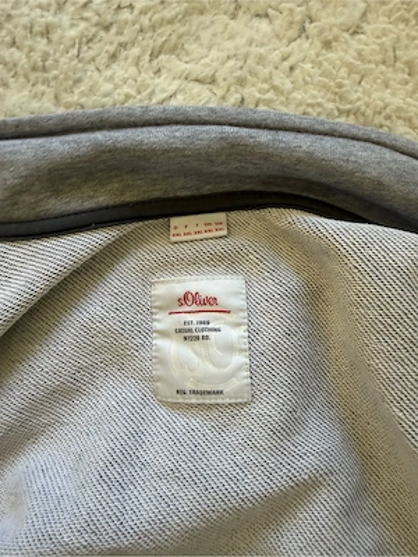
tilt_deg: -81.3
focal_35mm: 24
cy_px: 278
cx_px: 209
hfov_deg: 56.8
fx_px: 386
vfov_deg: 71.6
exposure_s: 1/68
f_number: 2.2
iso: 320
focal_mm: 2.22
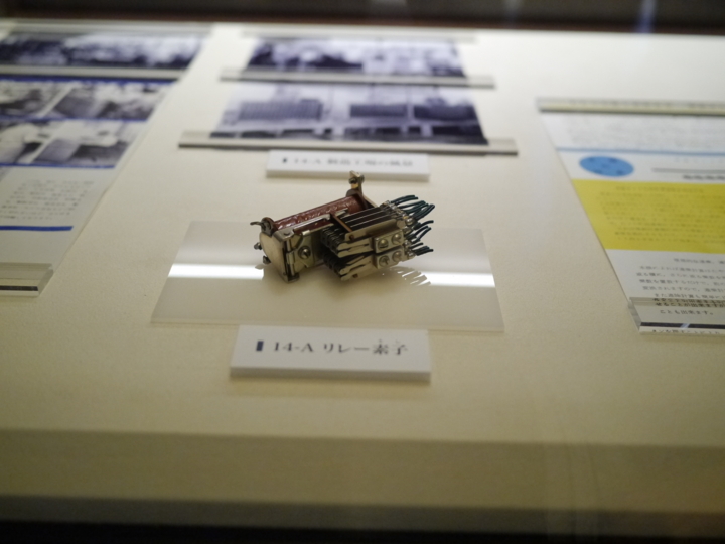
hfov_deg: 46.8
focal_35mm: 40
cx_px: 362
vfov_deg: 36.0
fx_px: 838
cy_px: 272
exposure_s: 1/1300
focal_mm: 20
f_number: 2
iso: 1600
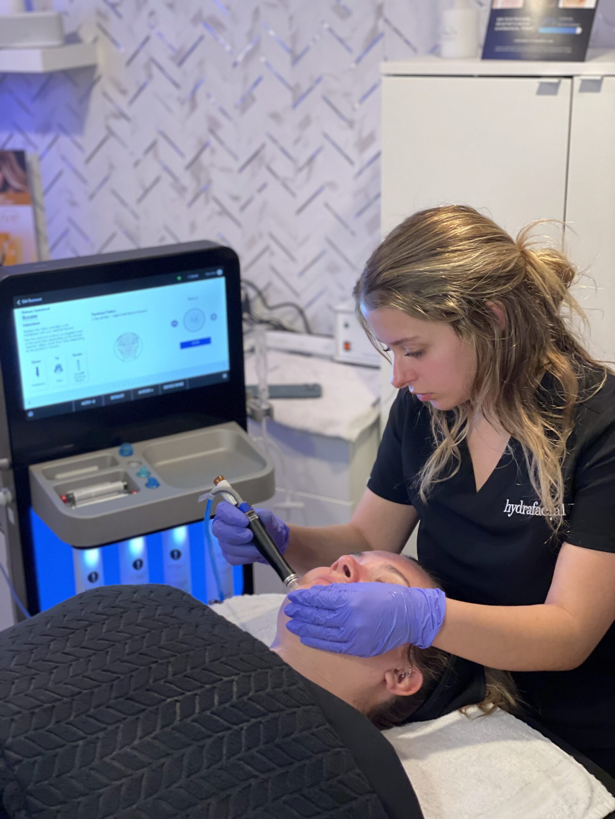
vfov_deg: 36.8
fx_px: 1232
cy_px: 410
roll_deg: +2.9
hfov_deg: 28.0
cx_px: 308
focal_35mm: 52
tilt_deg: -19.3
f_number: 2
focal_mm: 6
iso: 160
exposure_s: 1/40
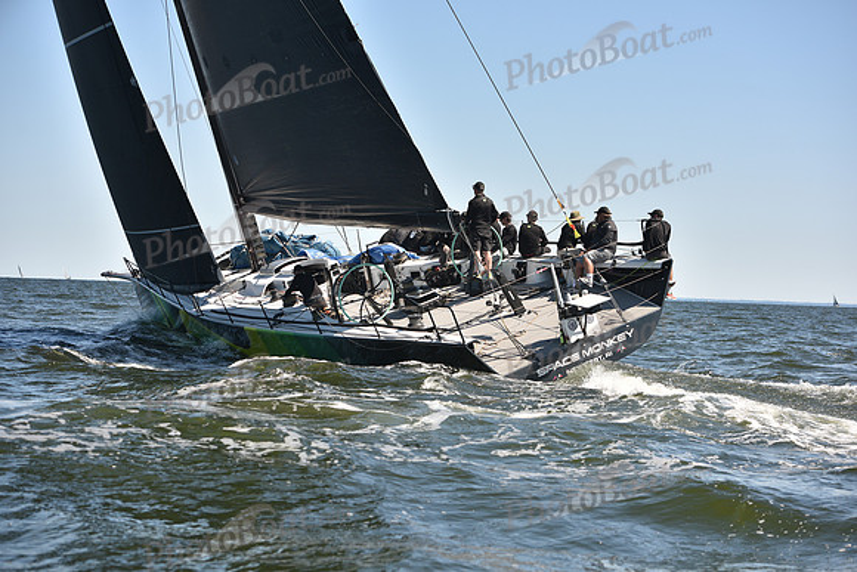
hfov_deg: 28.8
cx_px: 428
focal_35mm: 70
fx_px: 1667
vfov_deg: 19.5
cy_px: 286
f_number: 4.5
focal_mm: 70
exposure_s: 1/800
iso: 250
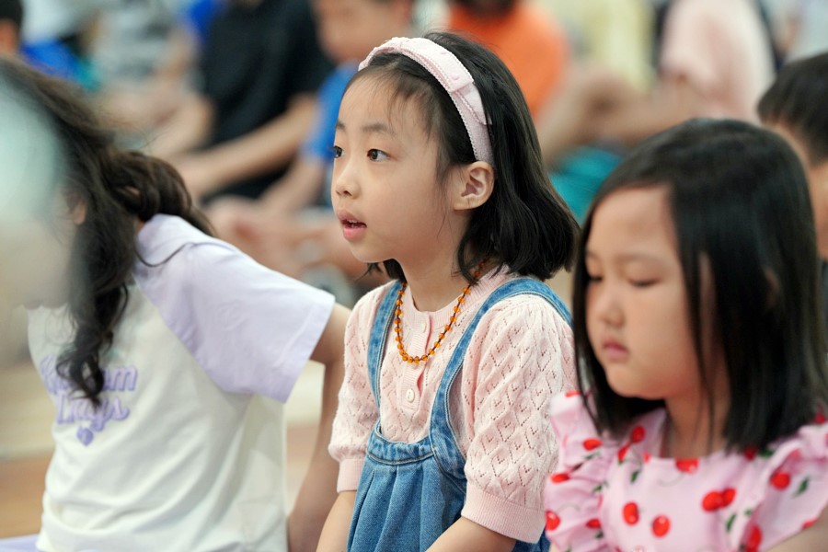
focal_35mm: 200
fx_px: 4600
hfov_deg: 10.3
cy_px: 276
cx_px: 414
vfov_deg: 6.9
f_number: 4
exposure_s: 1/250
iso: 4000
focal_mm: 200
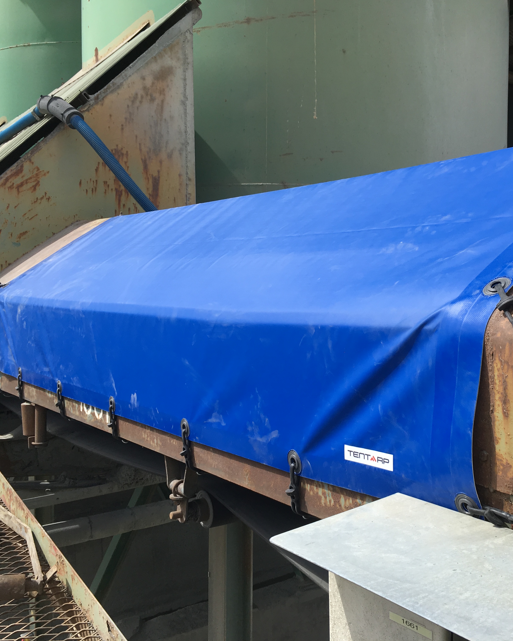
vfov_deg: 47.9
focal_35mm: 38
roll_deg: +0.5
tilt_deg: -1.5
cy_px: 320
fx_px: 721
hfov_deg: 38.4
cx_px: 365
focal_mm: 4.15
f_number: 2.2
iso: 25
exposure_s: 1/1026
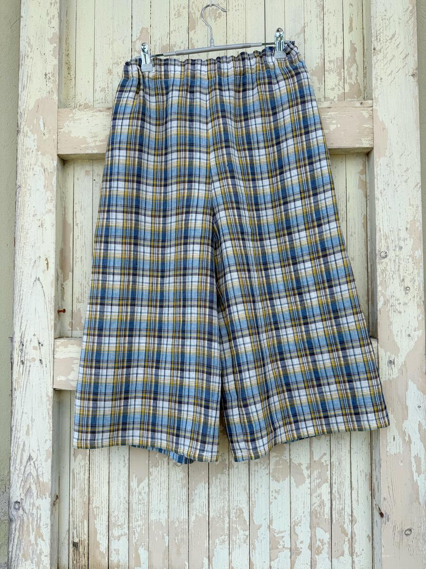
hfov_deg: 56.8
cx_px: 213
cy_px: 284
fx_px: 394
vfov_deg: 71.6
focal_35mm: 24
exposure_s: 1/1493
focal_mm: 6.76
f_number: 1.78
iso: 80
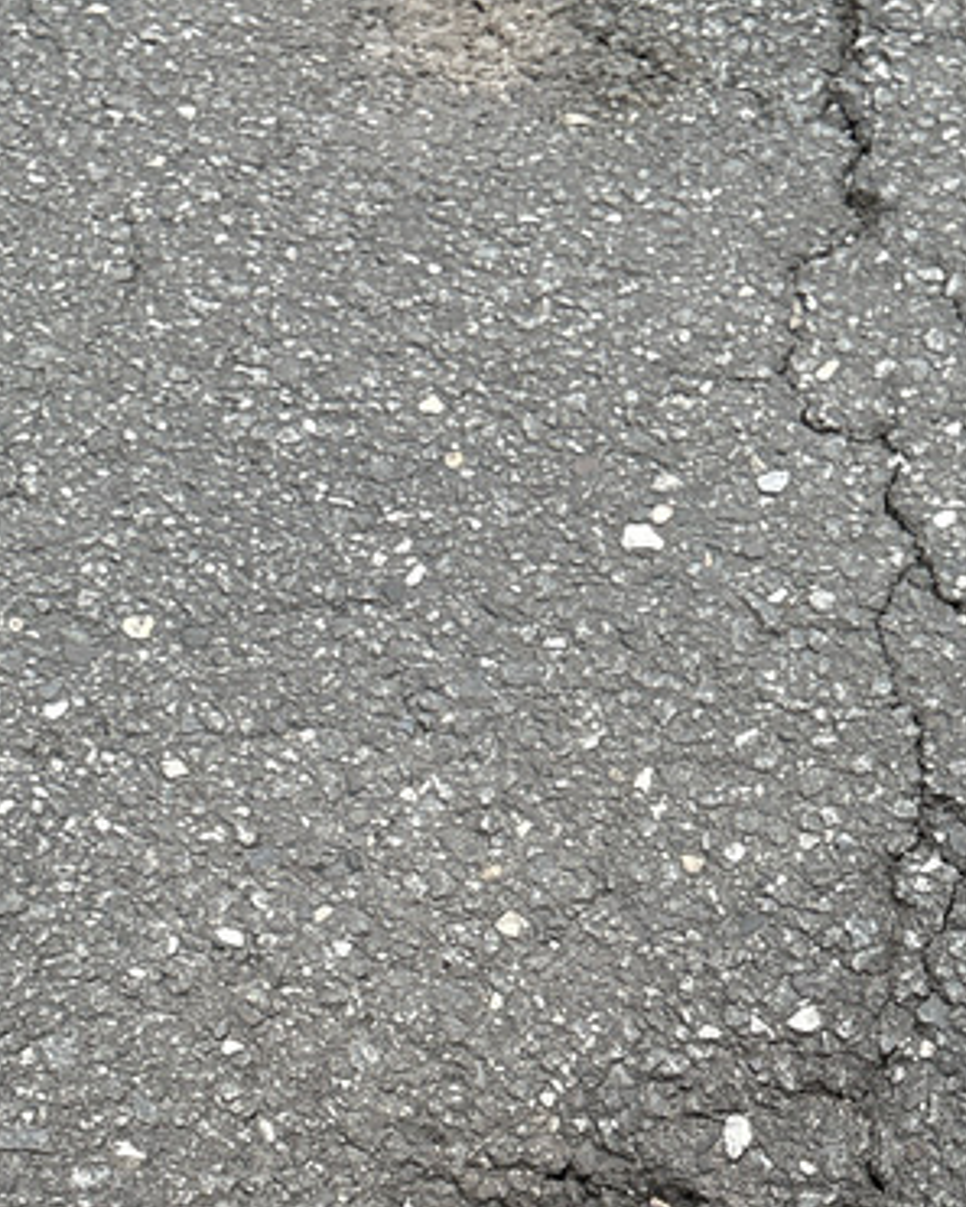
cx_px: 745
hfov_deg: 18.6
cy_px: 1415
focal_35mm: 82
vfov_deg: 21.7
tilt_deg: -52.5
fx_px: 2929
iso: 250
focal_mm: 5.96
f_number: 1.6
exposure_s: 1/60
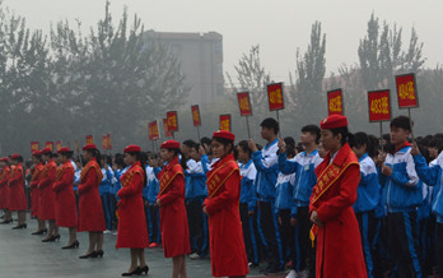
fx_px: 1039
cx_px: 435
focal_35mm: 86
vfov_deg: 15.2
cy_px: 177
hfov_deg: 23.2
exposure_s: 1/160
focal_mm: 28
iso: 400
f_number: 9
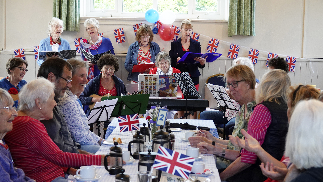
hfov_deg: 26.2
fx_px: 694
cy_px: 97
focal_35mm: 81
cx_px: 162
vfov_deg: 14.9
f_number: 3.5
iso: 400
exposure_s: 1/80
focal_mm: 28.07
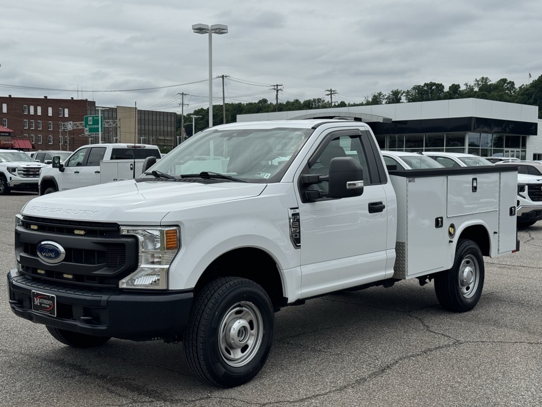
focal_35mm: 48
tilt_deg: +0.6
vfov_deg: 30.3
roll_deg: -0.9
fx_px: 752
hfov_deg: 39.7
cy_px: 204
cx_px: 271
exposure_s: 1/7937
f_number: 1.78
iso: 80
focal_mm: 6.76
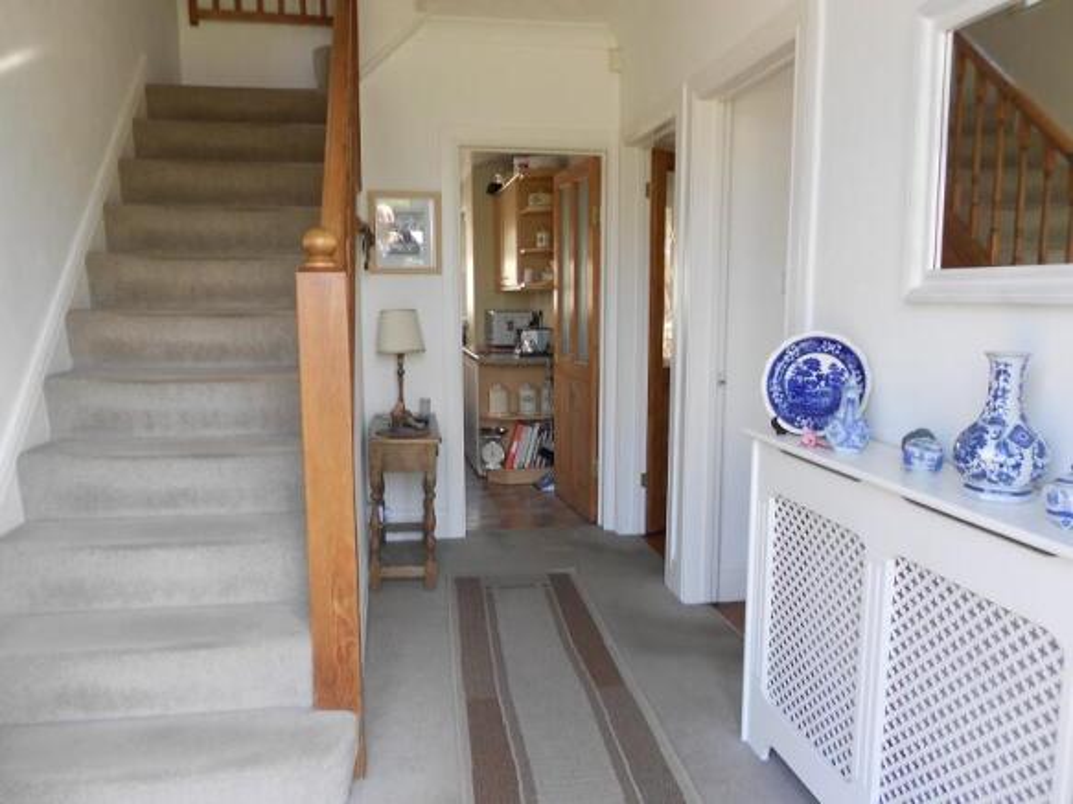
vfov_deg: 53.0
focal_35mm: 26
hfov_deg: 67.3
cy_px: 402
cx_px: 536
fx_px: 806
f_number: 3.2
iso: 80
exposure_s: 1/30
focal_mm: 4.6
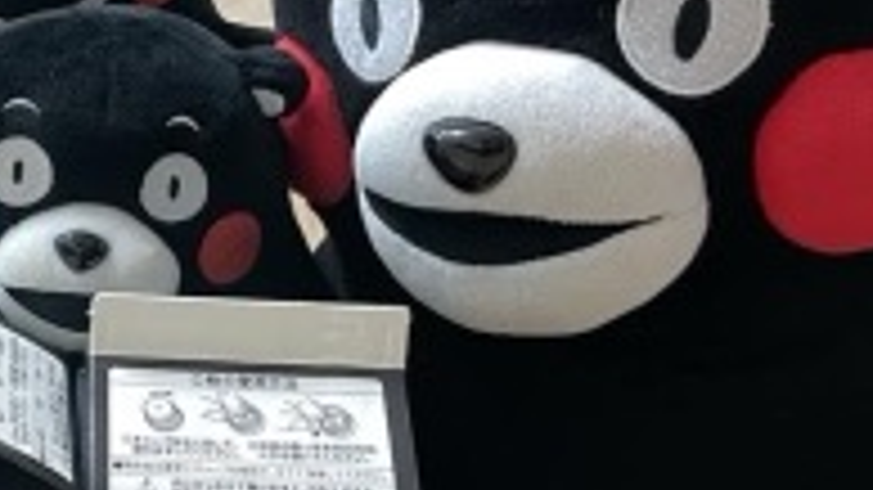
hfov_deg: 28.7
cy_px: 328
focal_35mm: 70
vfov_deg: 17.2
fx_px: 1620
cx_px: 45
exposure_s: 1/40
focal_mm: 4.2
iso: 400
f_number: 1.6
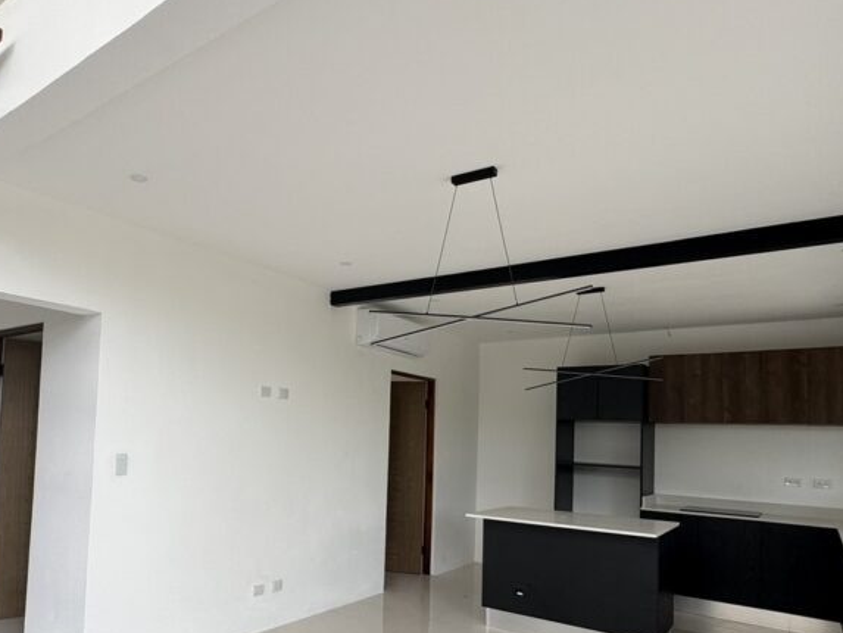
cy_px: 405
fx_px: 609
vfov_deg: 54.1
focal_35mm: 25
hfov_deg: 68.2
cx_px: 310
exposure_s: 1/100
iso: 40
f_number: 2.2
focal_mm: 2.22
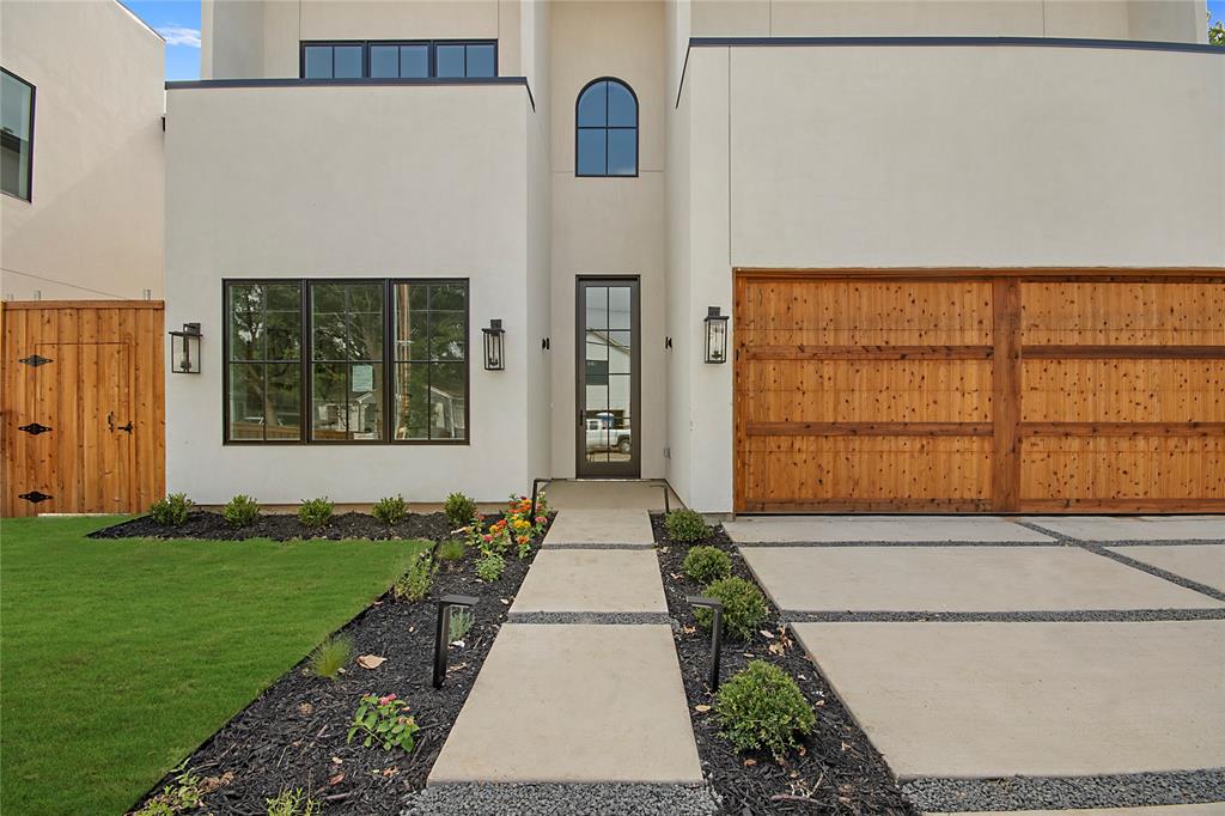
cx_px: 612
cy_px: 408
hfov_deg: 100.4
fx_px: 510
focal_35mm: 15
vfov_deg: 77.3
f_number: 11
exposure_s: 1/80
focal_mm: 10
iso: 100
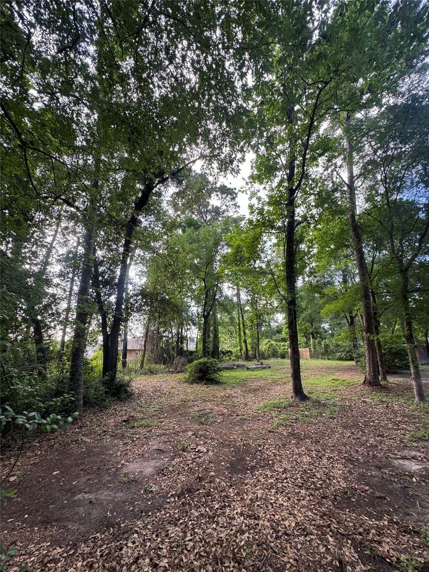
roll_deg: -1.4
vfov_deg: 102.1
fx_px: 231
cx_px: 214
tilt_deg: +17.2
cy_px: 286
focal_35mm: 14
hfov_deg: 85.7
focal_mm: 2.22
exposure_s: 1/99
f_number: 2.2
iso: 64
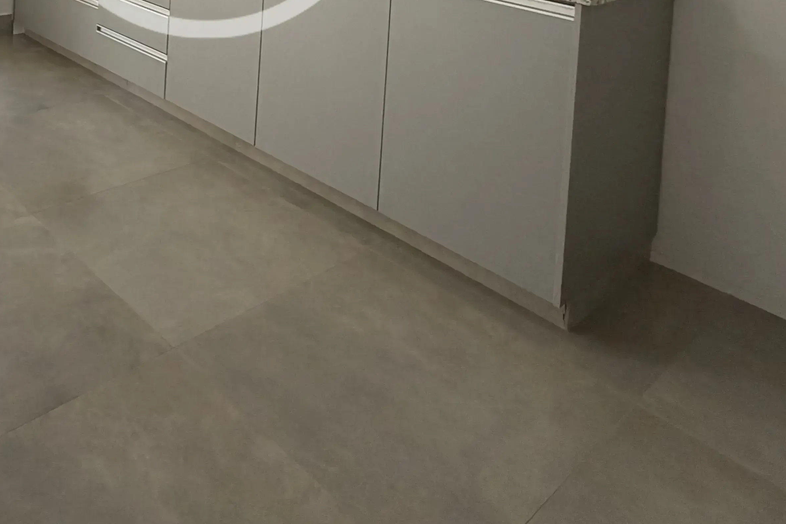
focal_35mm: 35
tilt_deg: -1.3
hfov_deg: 52.3
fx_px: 764
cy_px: -147
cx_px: 207
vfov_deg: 30.4
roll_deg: -1.5
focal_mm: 2.22
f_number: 2.2
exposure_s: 1/121
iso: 64
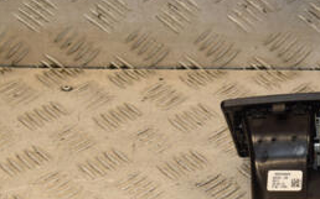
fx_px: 1238
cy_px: 131
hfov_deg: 14.6
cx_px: 291
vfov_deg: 9.2
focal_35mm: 142
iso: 800
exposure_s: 1/200
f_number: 7.1
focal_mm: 40
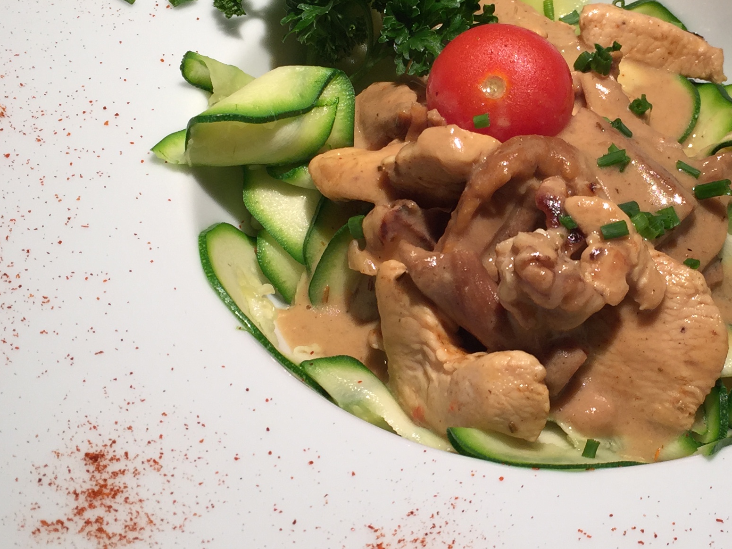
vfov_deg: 24.0
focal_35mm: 61
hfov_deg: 31.2
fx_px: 1290
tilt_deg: -50.8
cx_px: 529
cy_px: 266
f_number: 2.2
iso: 32
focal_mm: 4.15
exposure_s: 1/50
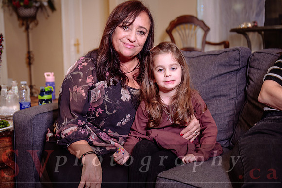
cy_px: 90
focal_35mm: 53
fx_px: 418
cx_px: 134
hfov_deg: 37.3
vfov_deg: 25.4
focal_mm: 51
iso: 500
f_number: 4
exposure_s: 1/60
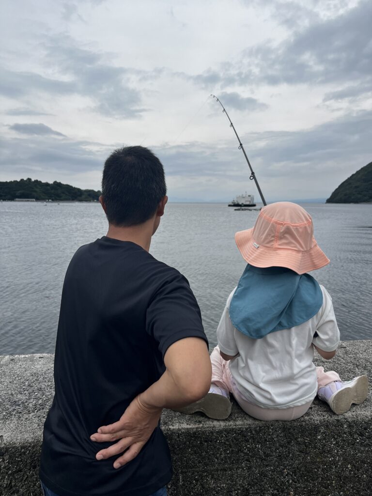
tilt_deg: -6.9
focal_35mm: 26
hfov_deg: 53.1
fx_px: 373
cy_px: 248
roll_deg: -0.2
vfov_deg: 67.3
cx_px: 186
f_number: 1.6
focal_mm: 5.1
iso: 50
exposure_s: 1/5319
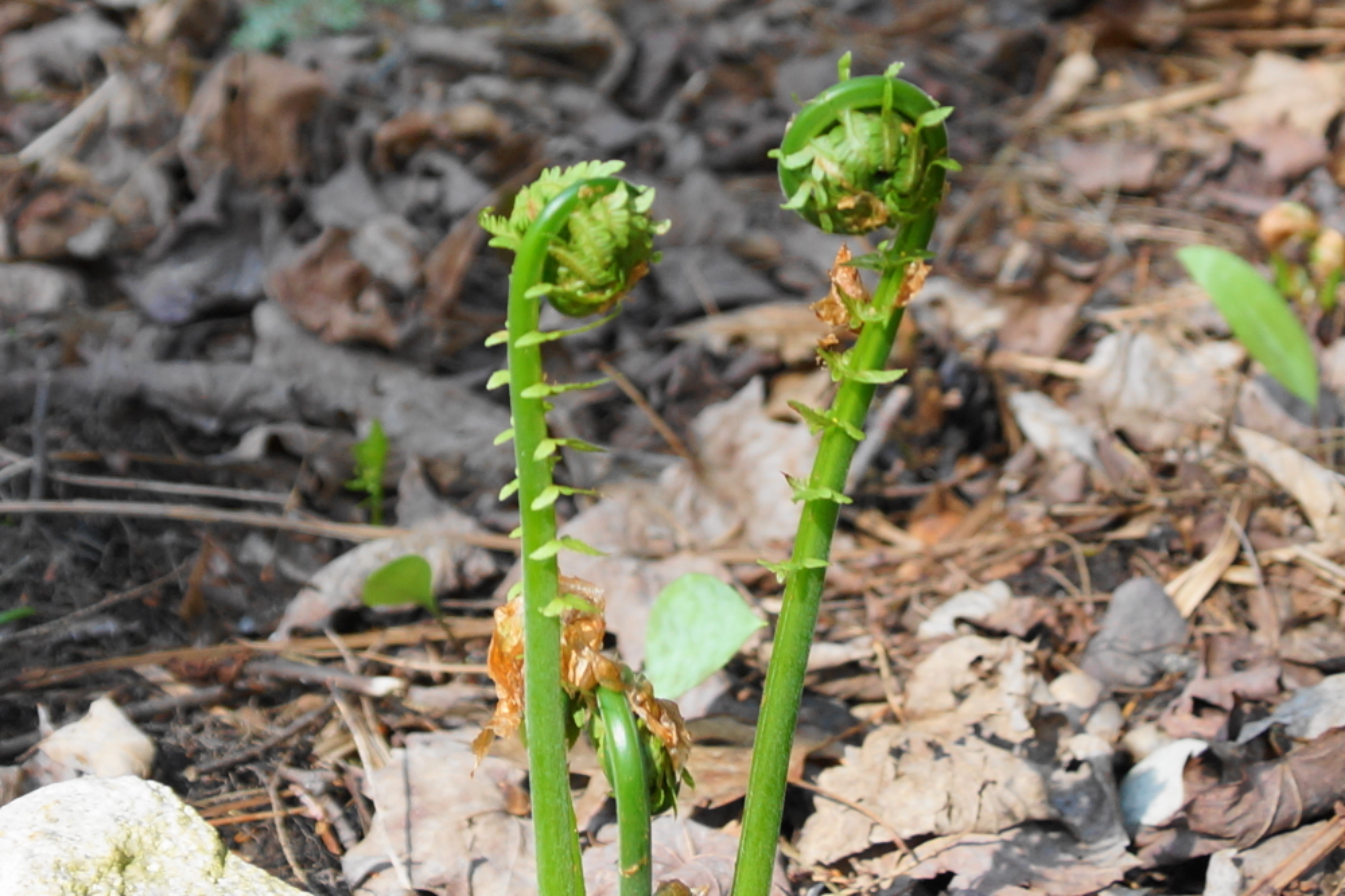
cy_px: 448
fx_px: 1420
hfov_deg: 50.7
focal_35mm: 38
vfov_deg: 35.1
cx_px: 672
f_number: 4
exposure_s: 1/60
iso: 125
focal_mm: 18
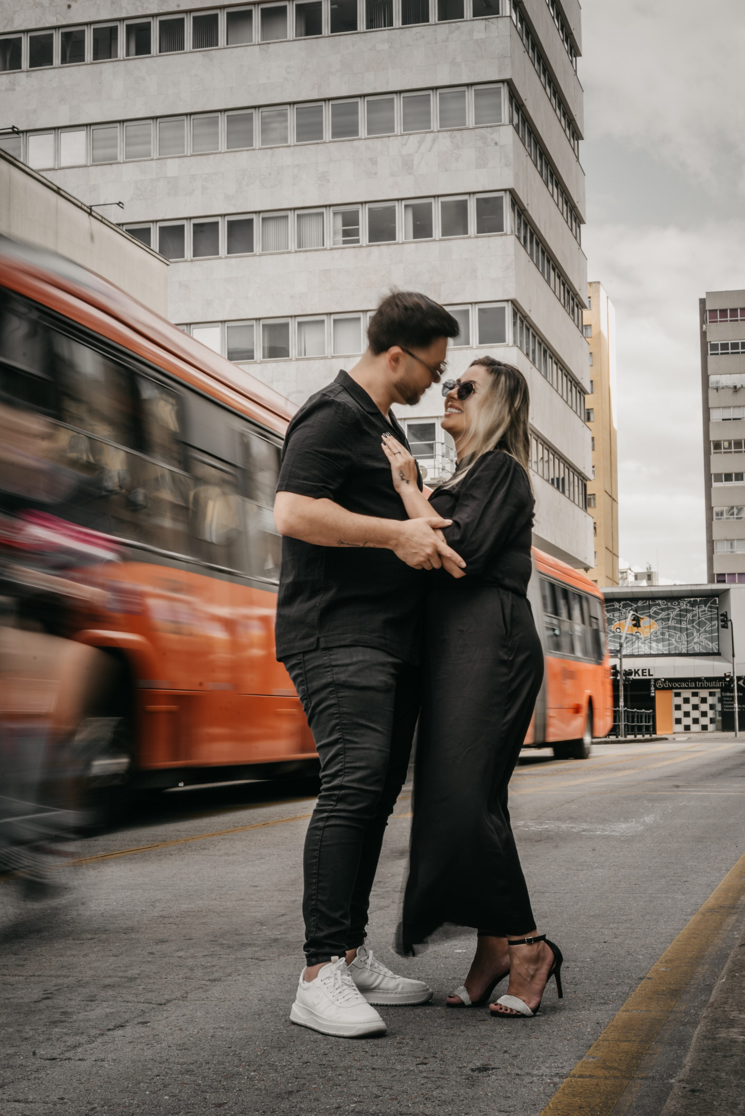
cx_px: 372
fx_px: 1705
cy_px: 558
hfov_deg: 24.6
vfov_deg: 36.2
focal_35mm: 55
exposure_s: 1/5
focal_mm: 55
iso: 100
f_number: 22
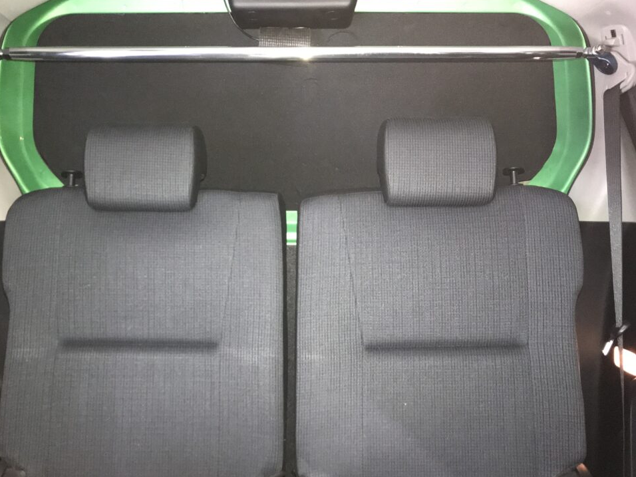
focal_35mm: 30
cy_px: 247
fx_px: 551
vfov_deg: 46.8
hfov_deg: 59.9
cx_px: 296
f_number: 1.8
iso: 250
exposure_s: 1/16
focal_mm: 3.99
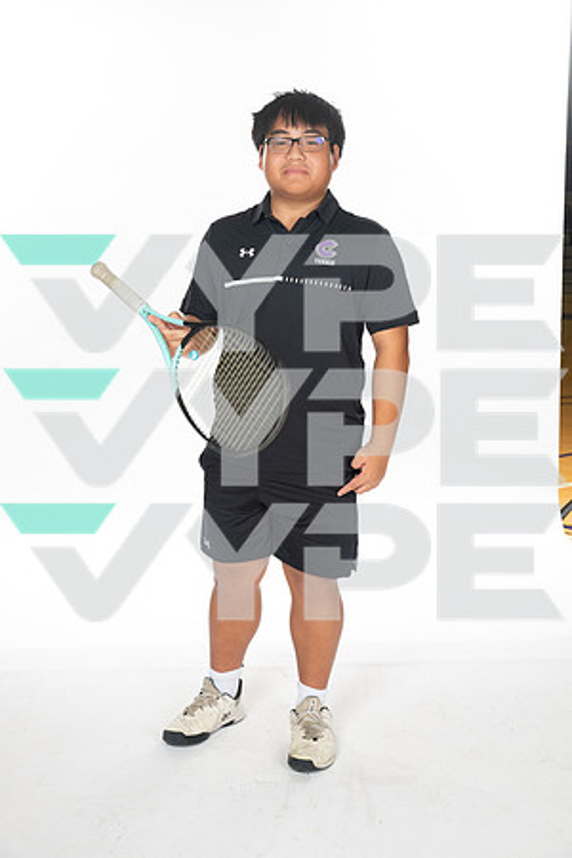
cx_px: 286
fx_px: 1192
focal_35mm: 50
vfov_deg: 39.6
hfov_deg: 27.0
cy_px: 429
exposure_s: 1/320
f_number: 7.1
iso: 800
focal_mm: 50
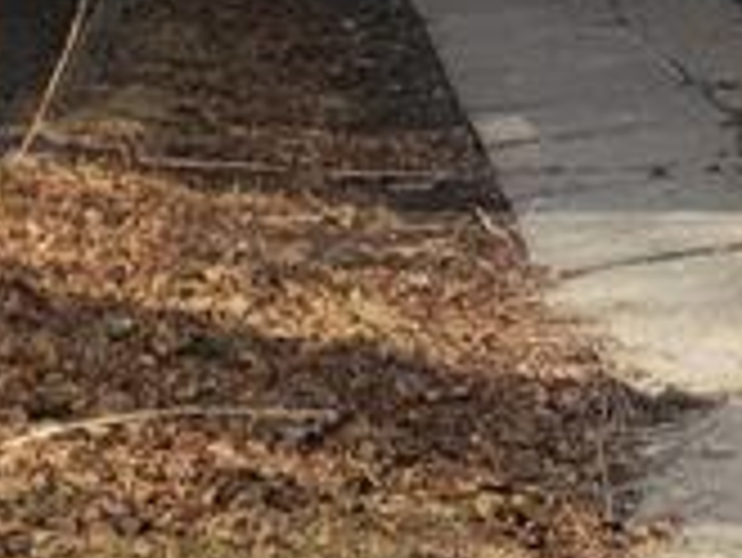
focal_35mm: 161
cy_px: -1030
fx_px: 3454
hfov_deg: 10.4
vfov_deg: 8.1
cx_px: 1835
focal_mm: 5.4
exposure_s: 1/1154
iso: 40
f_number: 1.8
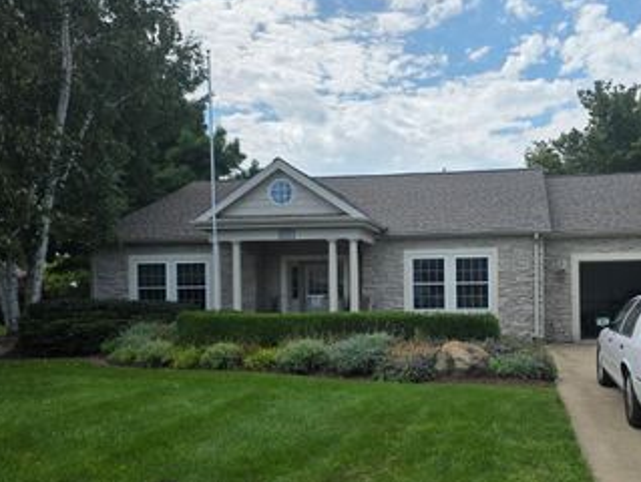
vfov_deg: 39.5
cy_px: 294
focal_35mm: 36
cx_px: 424
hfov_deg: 50.4
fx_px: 667
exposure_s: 1/6355
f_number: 1.7
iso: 80
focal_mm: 6.3
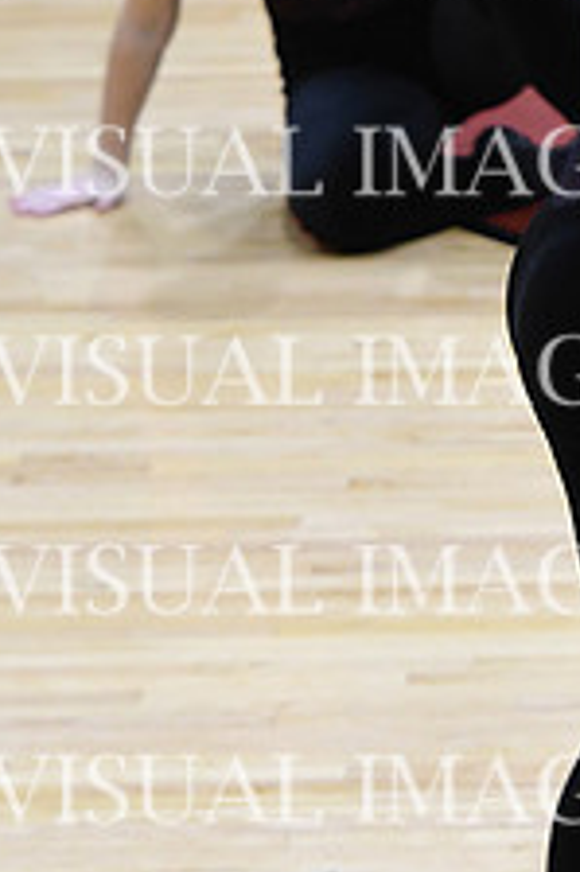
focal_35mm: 524
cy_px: 475
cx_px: 660
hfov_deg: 2.6
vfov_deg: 3.9
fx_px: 12682
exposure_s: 1/400
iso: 3200
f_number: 2.8
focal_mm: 135
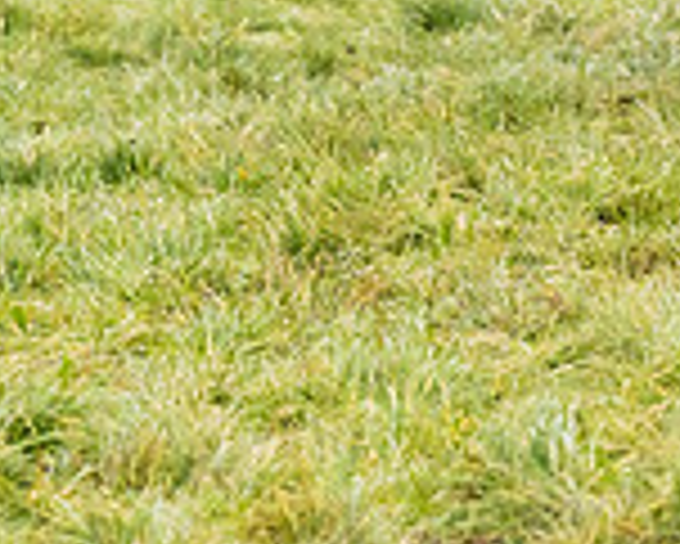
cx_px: 1006
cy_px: -411
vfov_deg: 2.4
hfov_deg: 3.0
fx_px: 12868
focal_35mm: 639
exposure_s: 1/2500
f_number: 4
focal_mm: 135
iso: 1600
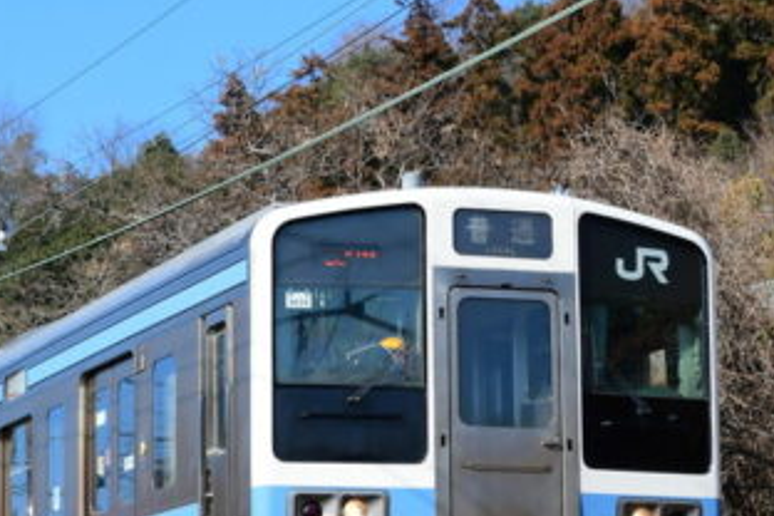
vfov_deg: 10.8
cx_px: 74
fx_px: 2730
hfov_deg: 15.9
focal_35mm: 127
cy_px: 437
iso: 400
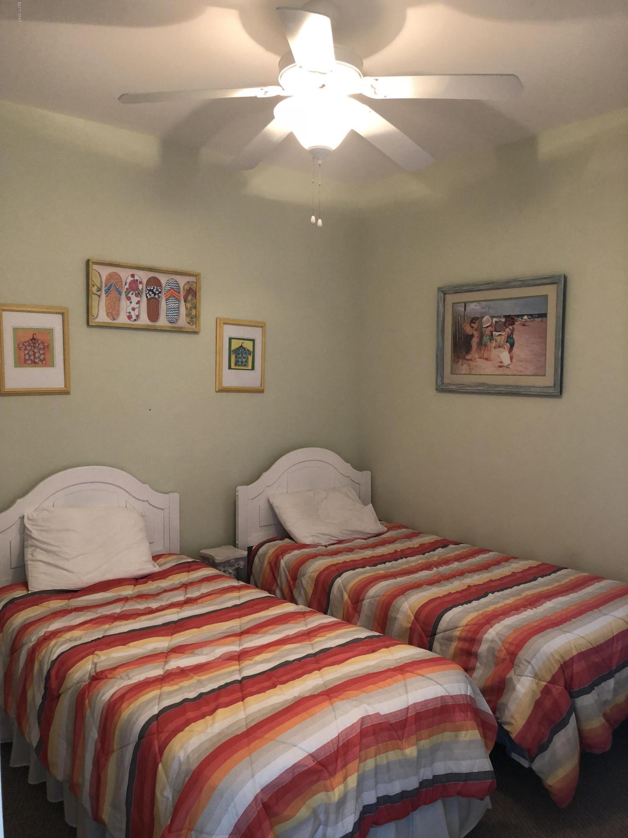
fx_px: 701
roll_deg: +0.1
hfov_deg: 48.2
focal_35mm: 29
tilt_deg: -5.0
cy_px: 419
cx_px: 314
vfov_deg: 61.7
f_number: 1.8
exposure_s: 1/15
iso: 40
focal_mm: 3.99
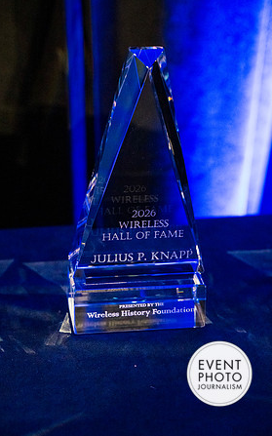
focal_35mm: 77
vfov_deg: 26.8
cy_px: 218
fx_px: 914
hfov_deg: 16.9
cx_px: 137
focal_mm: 75
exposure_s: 1/125
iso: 10000
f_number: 4
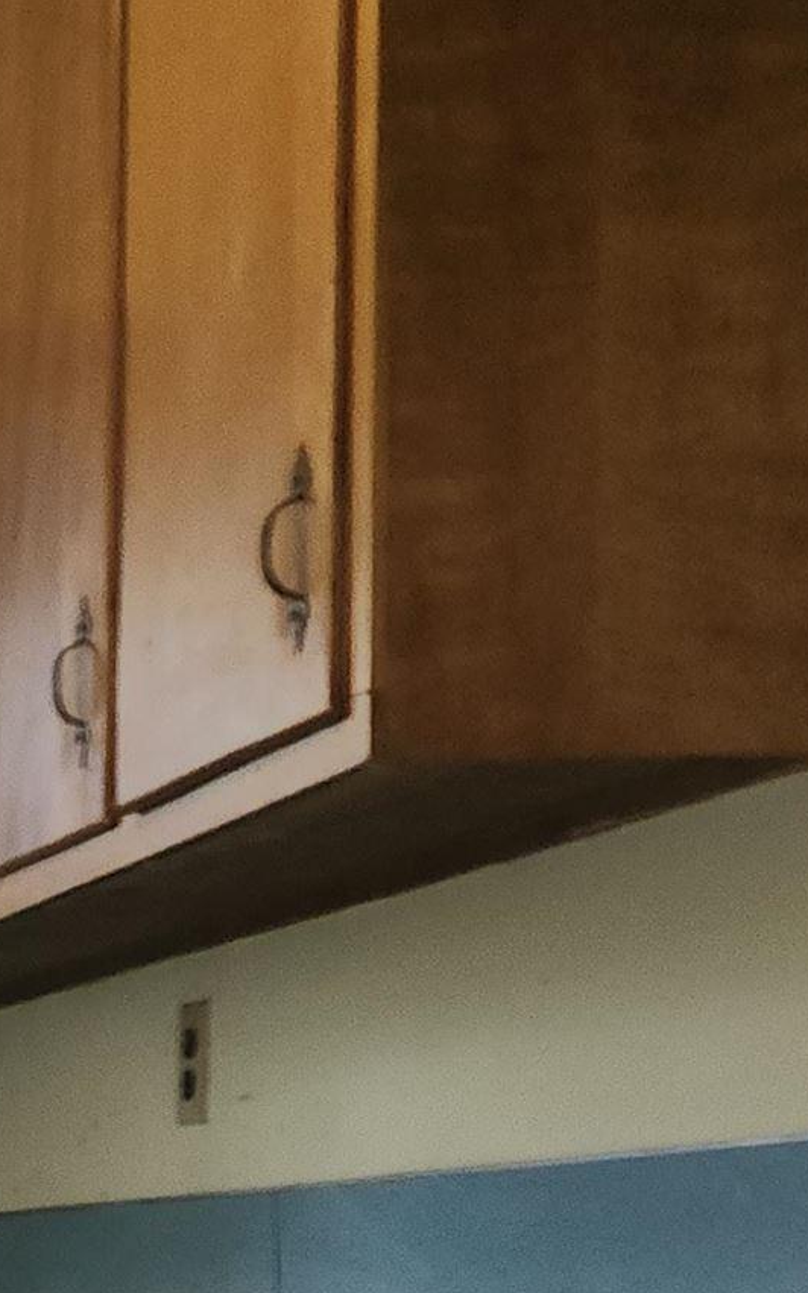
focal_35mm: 88
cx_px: -1115
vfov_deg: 22.3
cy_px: 1407
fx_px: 3100
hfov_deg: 12.0
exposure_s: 1/24
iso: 160
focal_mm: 5.54
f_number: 1.8
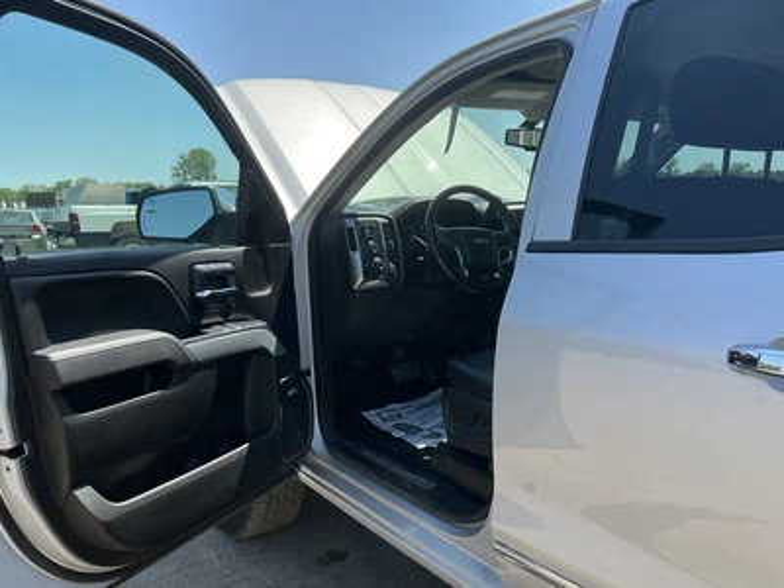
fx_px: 634
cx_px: 392
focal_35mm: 28
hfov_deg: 63.4
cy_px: 294
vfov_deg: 49.7
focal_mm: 3
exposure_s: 1/1195
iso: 25
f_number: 1.8
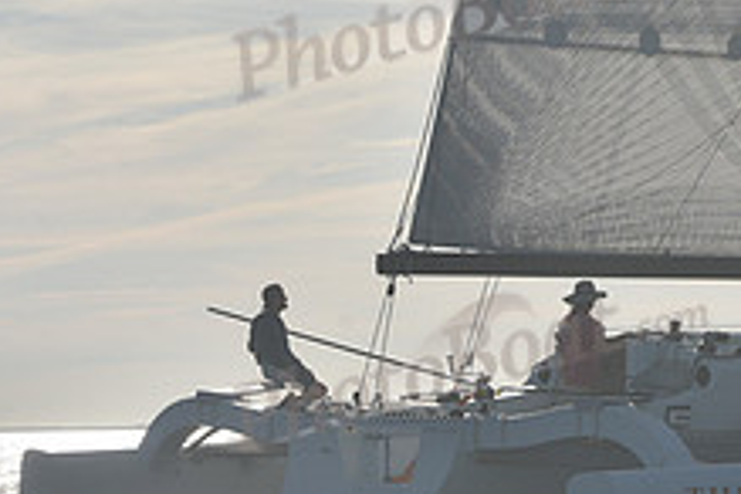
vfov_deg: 7.4
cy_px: 140
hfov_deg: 10.9
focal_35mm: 185
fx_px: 3808
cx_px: 886
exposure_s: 1/1000
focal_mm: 70
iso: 250
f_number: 9
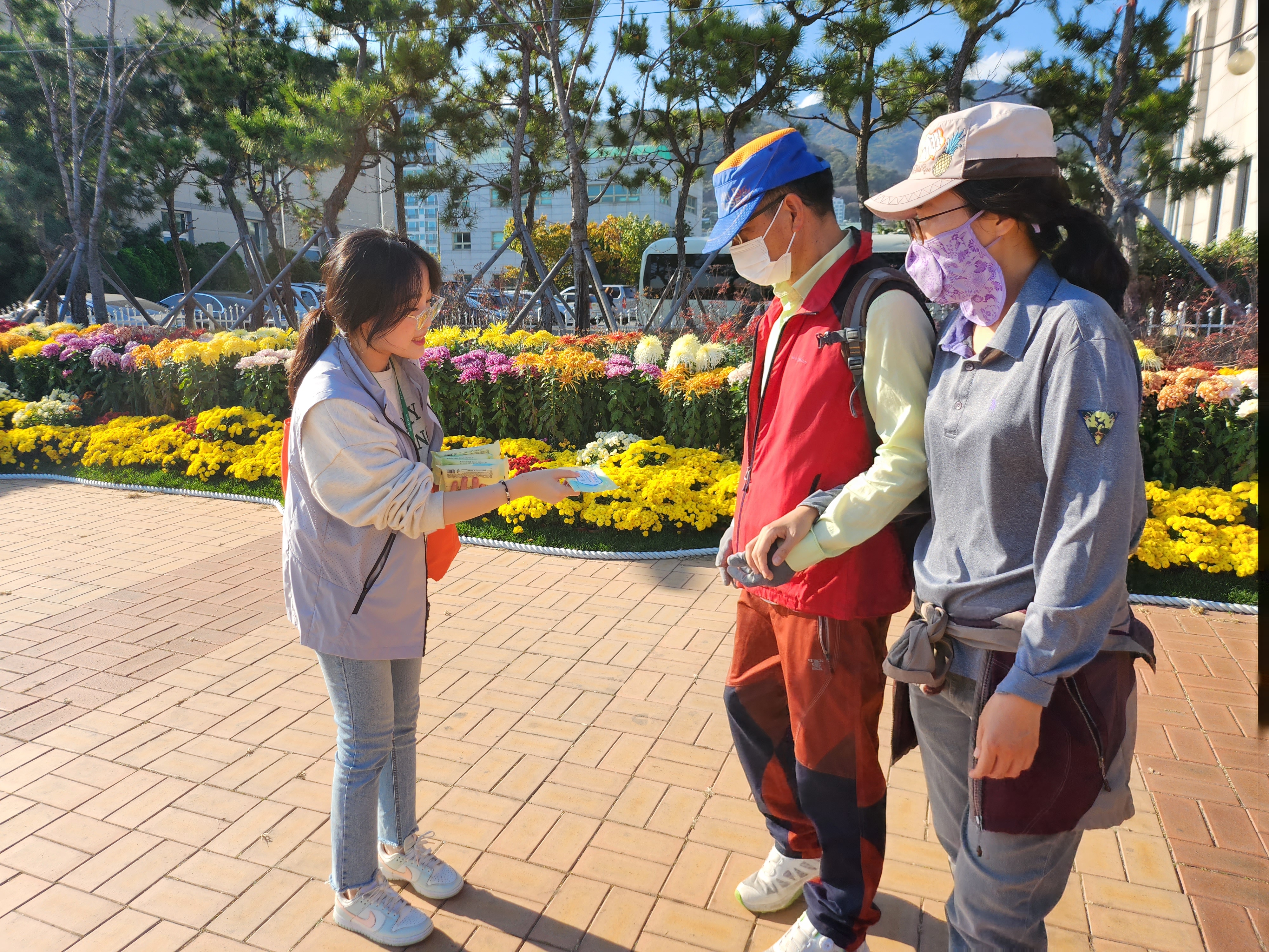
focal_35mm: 24
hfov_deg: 71.6
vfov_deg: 56.8
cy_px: 476
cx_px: 634
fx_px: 880
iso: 50
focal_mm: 5
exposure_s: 1/1650
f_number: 1.8
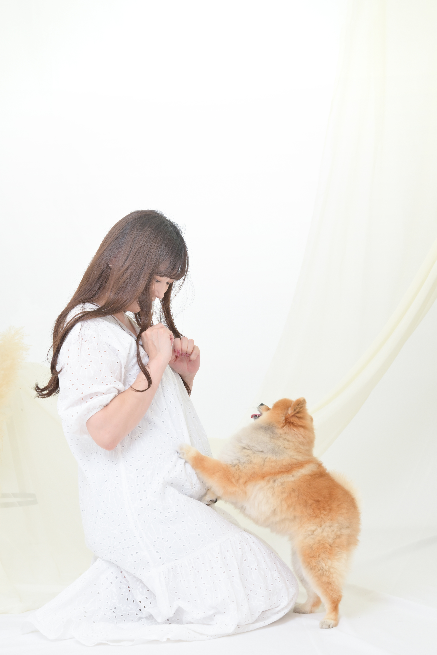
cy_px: 328
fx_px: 1038
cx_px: 218
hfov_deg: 23.8
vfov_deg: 35.1
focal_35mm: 57
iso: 320
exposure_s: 1/125
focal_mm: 57
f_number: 8
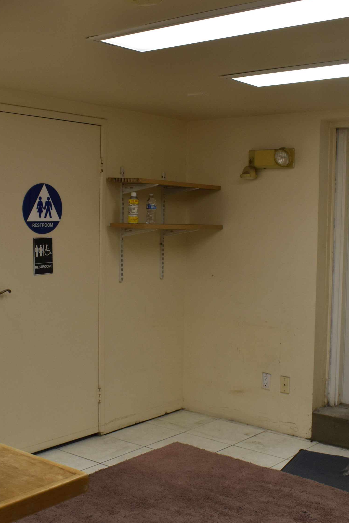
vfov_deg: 42.7
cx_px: 176
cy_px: 262
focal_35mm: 46
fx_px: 669
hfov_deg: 29.2
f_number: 5
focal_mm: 18
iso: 400
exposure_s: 1/100
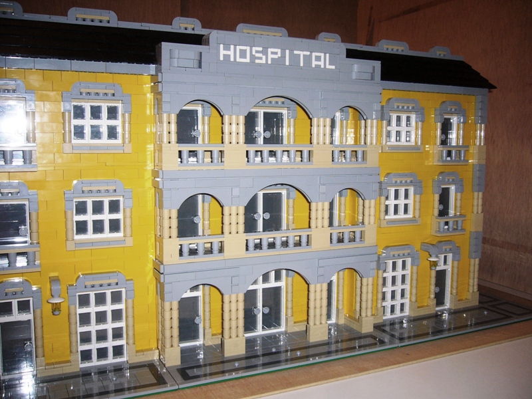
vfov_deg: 40.7
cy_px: 200
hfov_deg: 52.6
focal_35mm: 35
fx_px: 538
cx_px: 266
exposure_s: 1/30
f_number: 2.8
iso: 100
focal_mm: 5.8
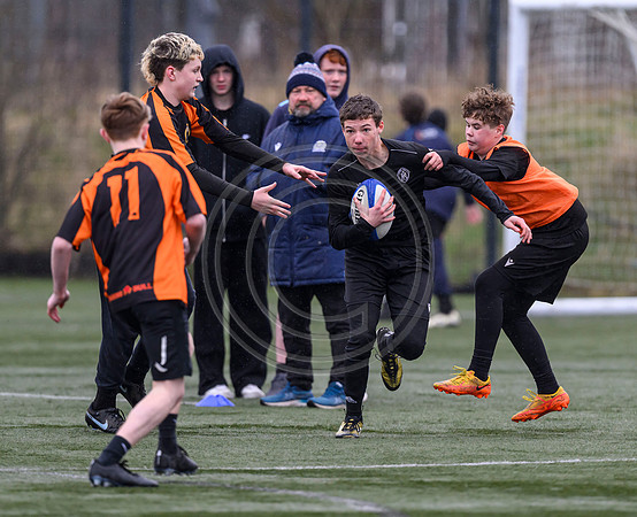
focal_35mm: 607
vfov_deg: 2.6
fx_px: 11506
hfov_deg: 3.2
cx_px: 308
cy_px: 224
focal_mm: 400
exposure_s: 1/1600
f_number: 3.5
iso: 1000
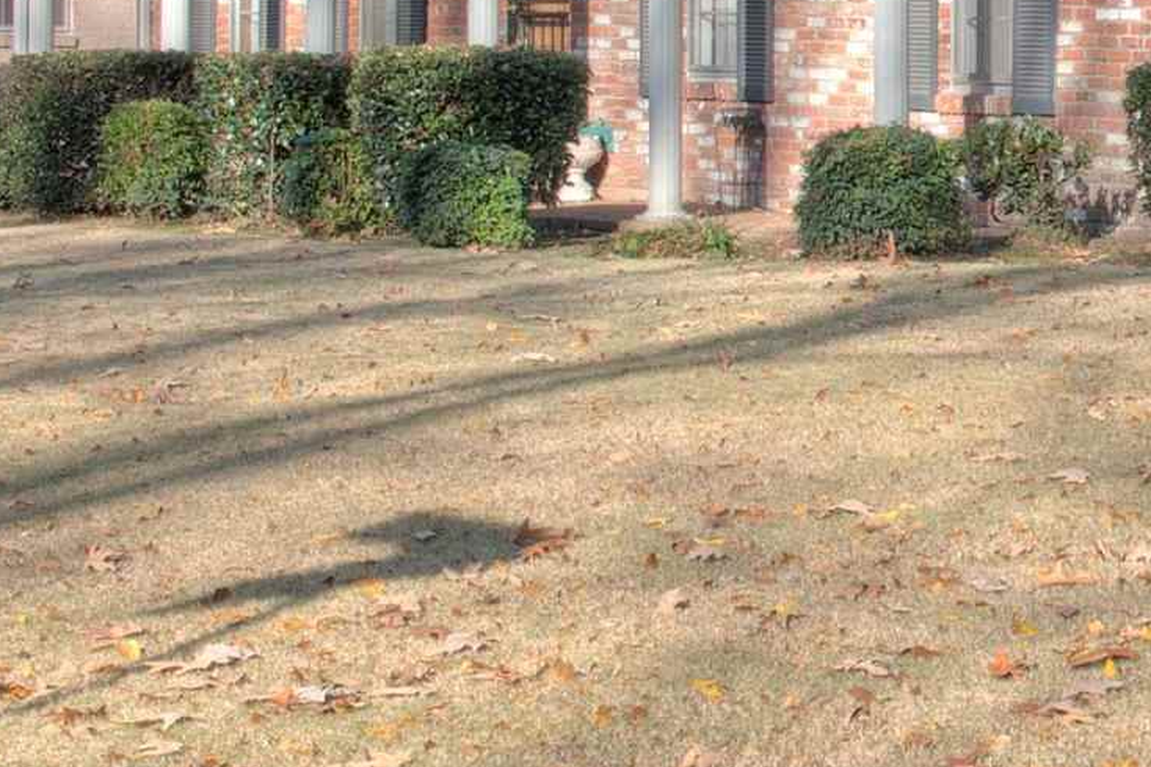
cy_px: 2
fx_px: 4283
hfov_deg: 14.2
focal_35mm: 134
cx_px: 1766
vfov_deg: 10.2
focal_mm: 32
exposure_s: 1/500
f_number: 11
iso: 400
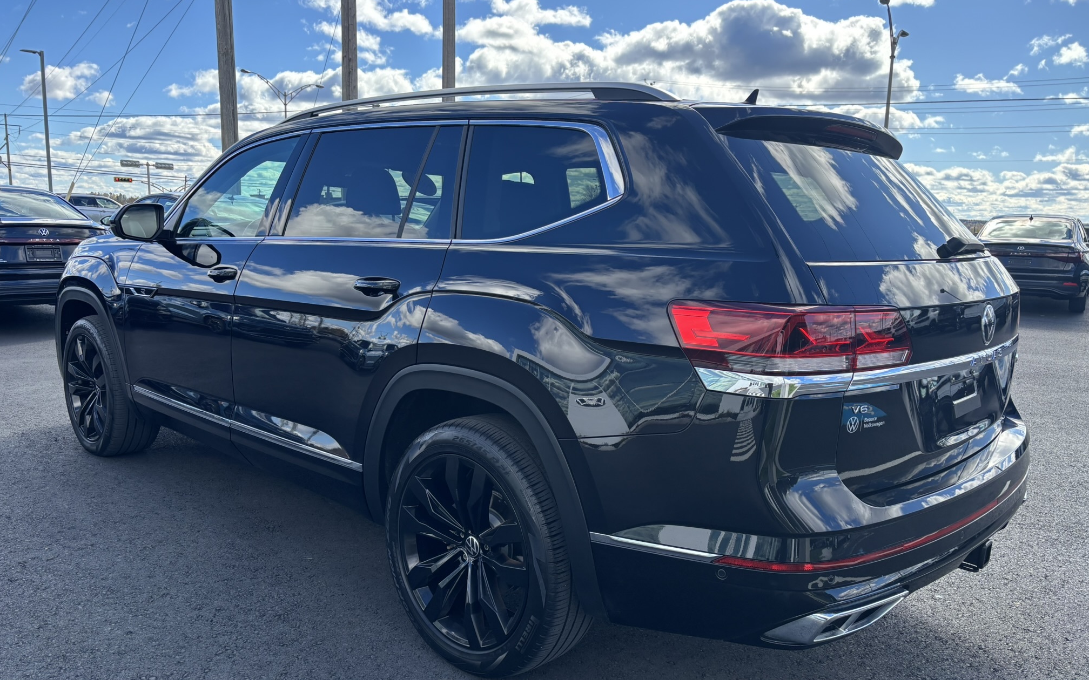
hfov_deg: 66.5
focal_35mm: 28
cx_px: 541
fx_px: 831
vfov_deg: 44.5
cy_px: 350
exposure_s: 1/1178
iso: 50
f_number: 1.6
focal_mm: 5.96
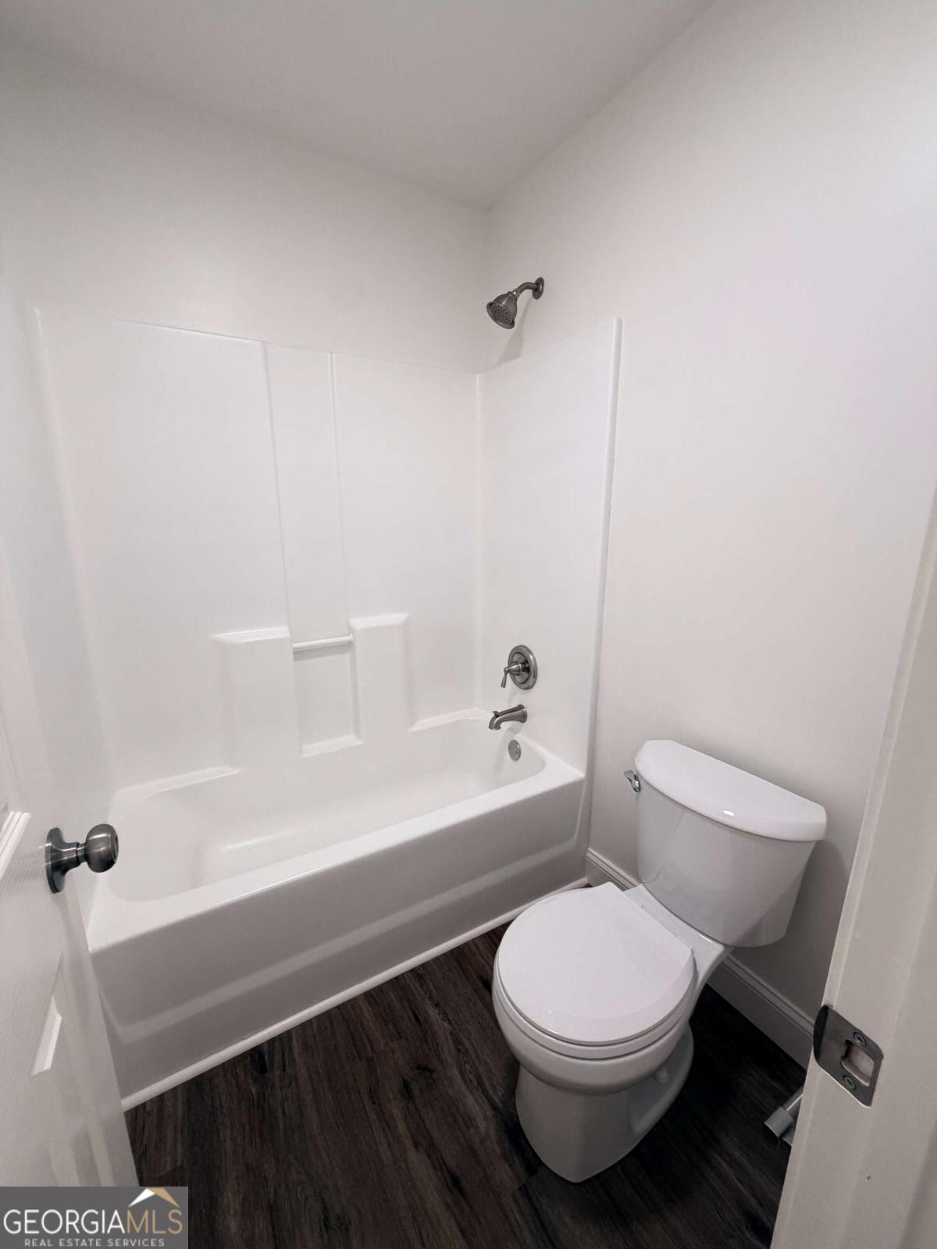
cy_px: 624
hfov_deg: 85.7
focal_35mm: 14
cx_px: 468
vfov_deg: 102.1
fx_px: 505
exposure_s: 1/120
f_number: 2.2
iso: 200
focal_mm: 2.22
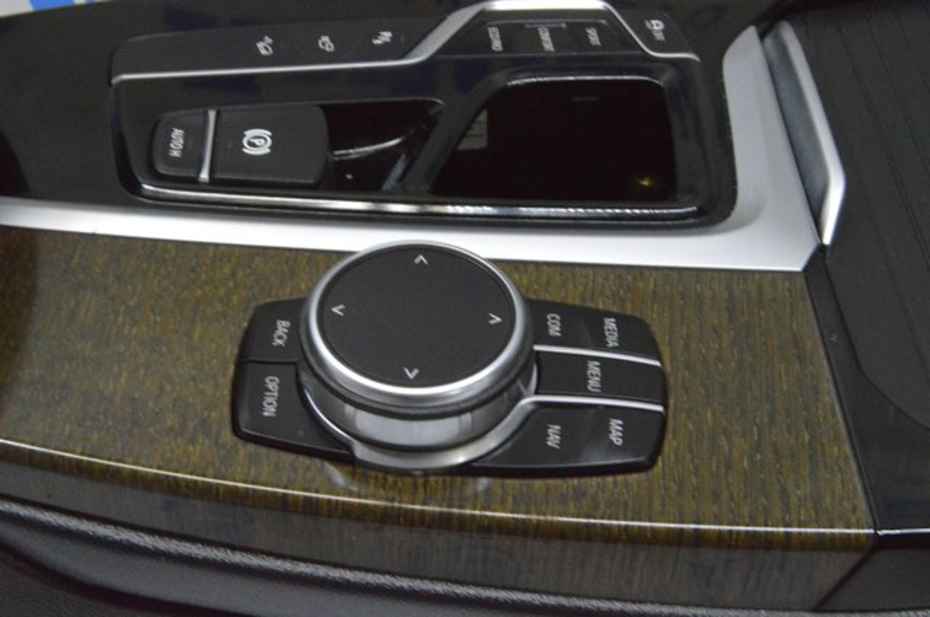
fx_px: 1548
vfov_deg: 22.6
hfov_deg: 33.4
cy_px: 308
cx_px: 465
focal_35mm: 60
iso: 6400
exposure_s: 1/15
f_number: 20
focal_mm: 40
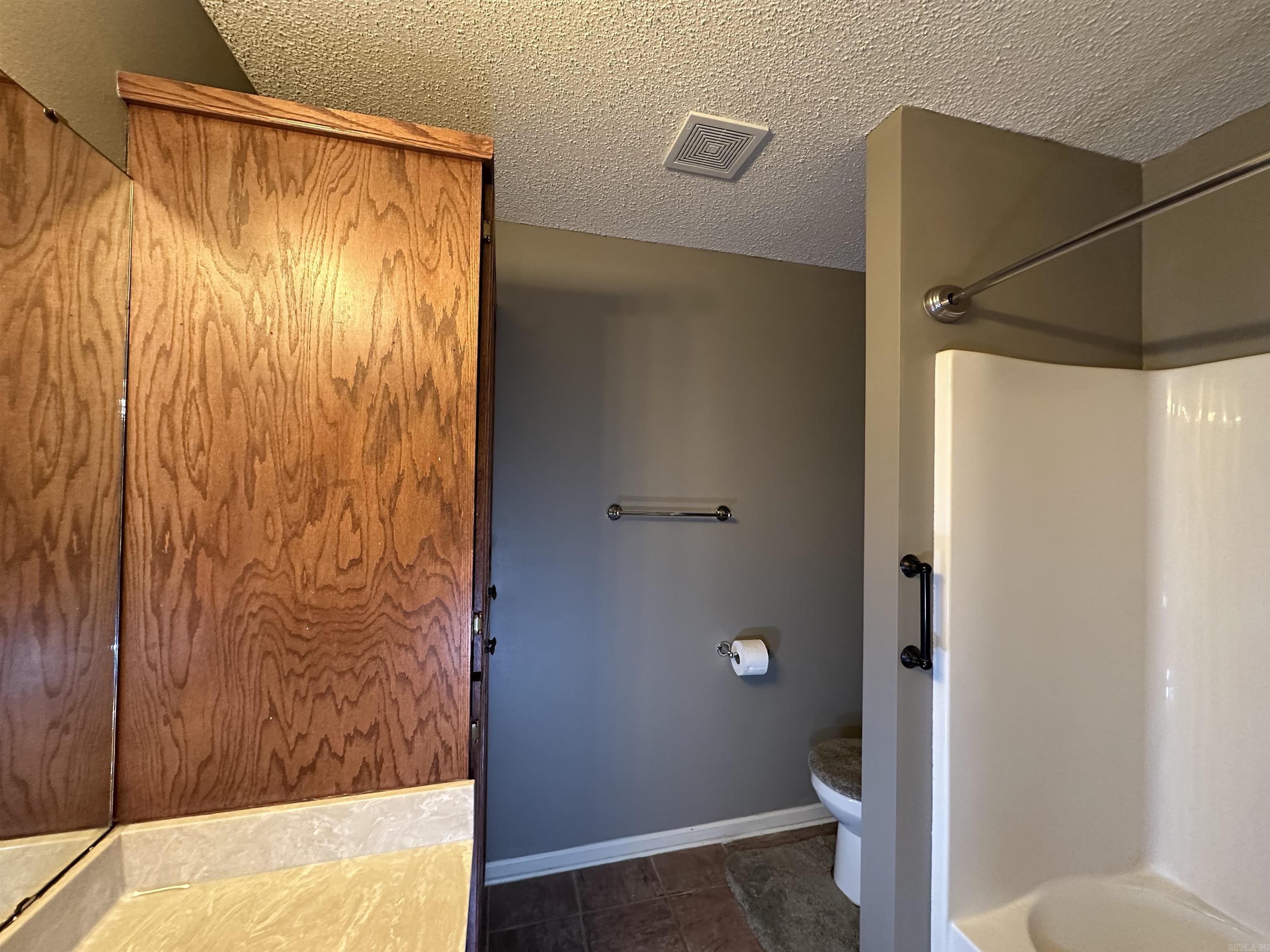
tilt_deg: +0.4
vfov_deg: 85.7
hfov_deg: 102.1
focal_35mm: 14
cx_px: 635
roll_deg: -1.1
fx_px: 514
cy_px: 476
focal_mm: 2.22
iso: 400
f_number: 2.2
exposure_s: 1/60
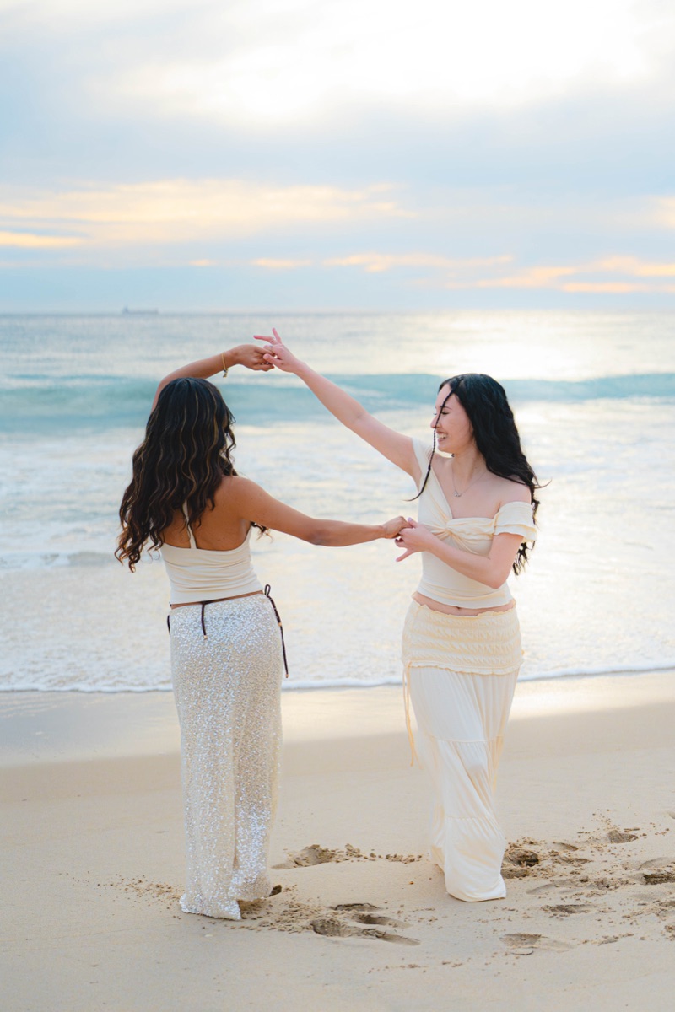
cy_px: 506
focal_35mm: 49
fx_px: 1378
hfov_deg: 27.5
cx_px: 338
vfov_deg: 40.3
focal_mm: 49
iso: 1600
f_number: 2
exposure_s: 1/8000
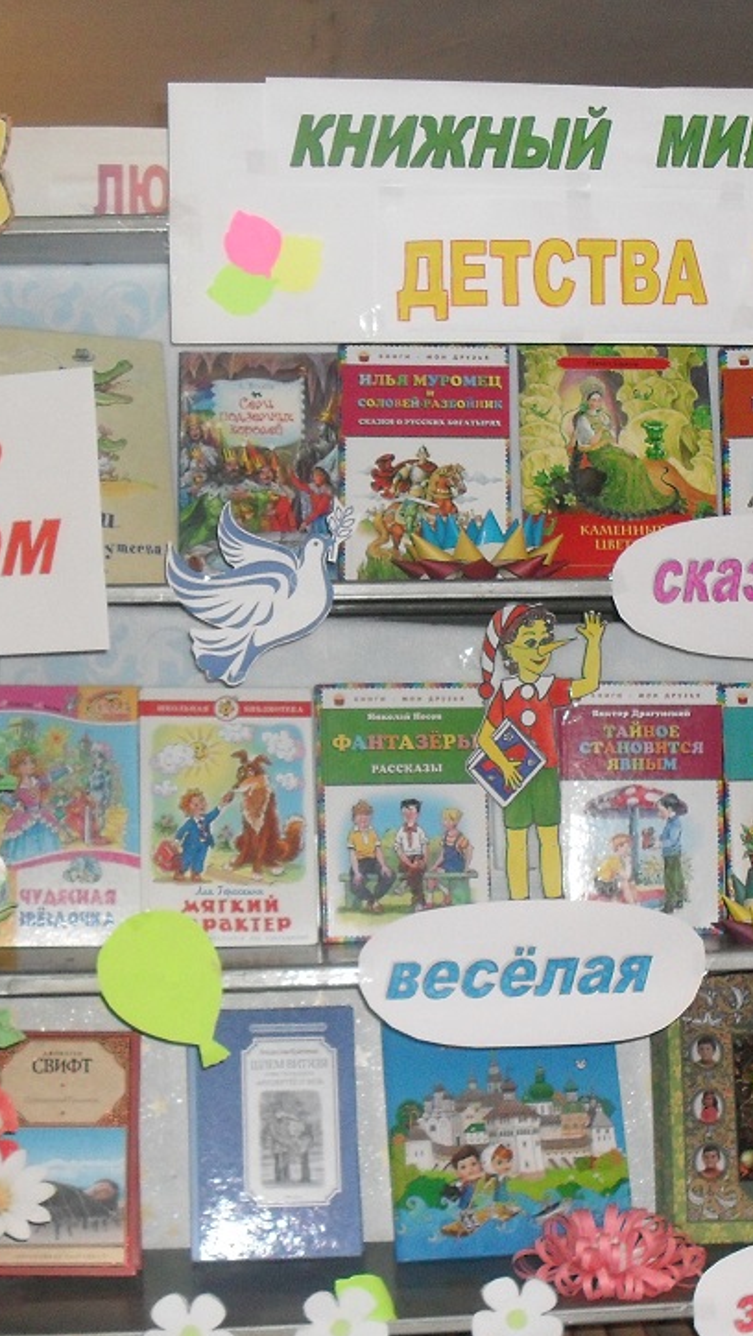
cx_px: 491
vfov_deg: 37.2
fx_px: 1985
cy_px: 674
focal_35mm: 56
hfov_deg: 21.4
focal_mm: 6.3
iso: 200
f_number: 2.8
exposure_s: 1/45
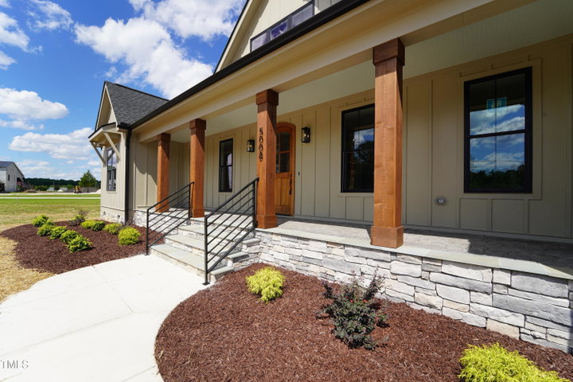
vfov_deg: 81.2
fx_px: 223
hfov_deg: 104.3
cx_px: 286
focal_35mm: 14
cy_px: 191
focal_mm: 14
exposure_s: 1/160
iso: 100
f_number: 10
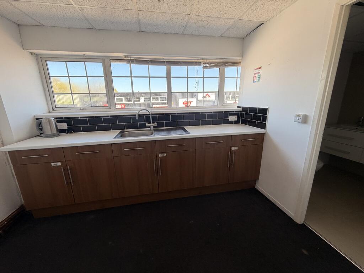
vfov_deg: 85.7
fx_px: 147
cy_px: 136
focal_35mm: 14
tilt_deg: -14.1
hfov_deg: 102.1
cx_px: 182
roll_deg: +0.1
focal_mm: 2.22
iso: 50
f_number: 2.2
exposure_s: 1/121
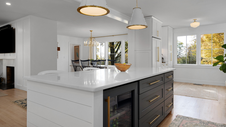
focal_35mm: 23
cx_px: 115
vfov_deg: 49.5
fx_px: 138
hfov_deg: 78.7
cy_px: 59
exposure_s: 1/20
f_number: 7.1
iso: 320
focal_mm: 21
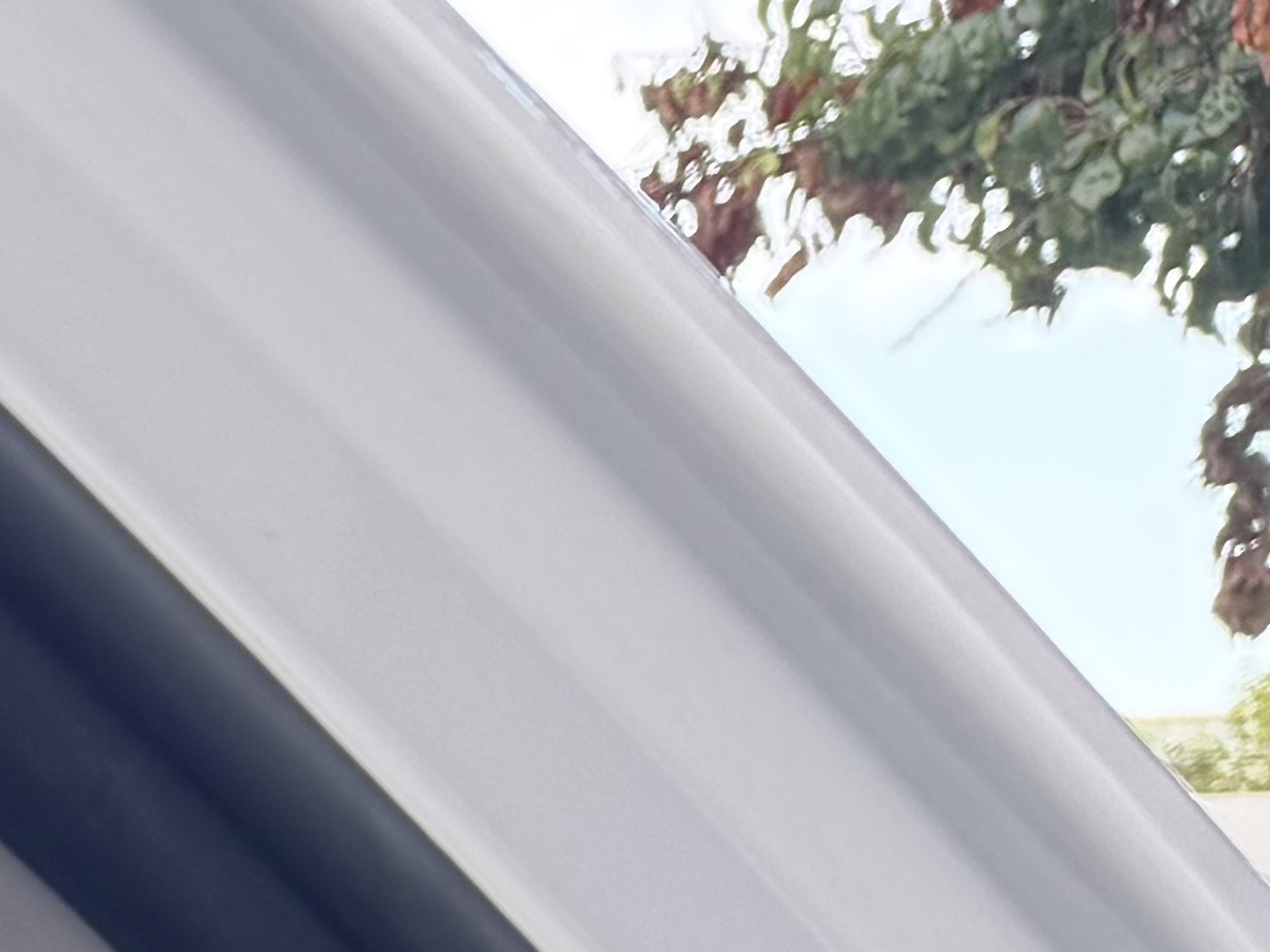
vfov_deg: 10.0
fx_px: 4879
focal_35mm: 133
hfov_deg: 11.7
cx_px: -1939
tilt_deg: -11.0
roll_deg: +0.6
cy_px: 2131
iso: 64
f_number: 1.78
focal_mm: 6.76
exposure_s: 1/176
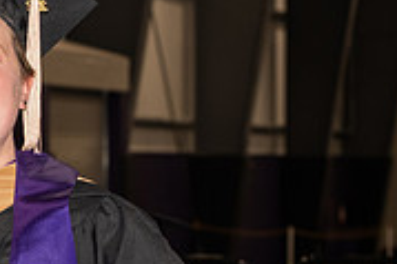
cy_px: 245
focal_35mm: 227
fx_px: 2501
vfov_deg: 6.0
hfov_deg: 8.9
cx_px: -162
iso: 1000
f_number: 5.6
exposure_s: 1/200
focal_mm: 70
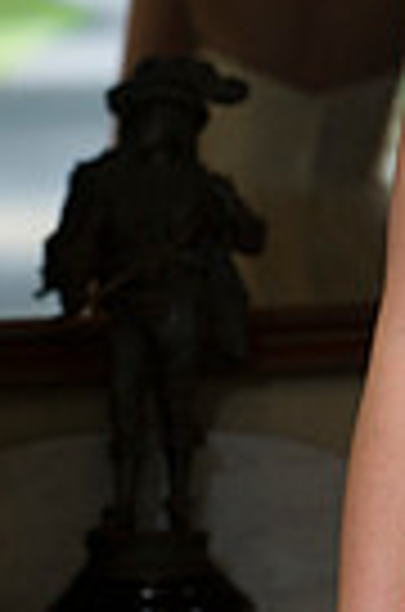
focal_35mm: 464
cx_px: 520
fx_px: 7870
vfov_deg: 4.5
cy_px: 212
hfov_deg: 2.9
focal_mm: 140
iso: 500
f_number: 4.5
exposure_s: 1/200
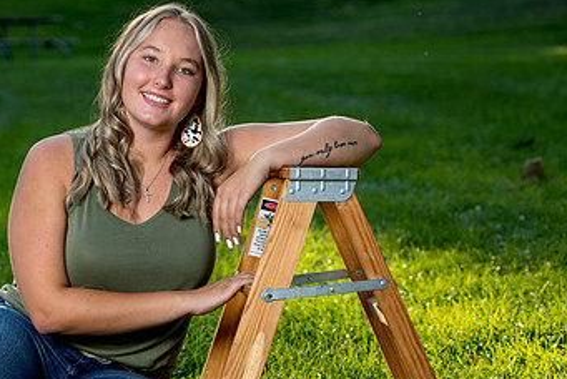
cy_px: 232
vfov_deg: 8.1
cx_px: 95
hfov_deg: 12.0
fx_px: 2680
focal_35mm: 170
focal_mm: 100
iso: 100
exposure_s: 1/160
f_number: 5
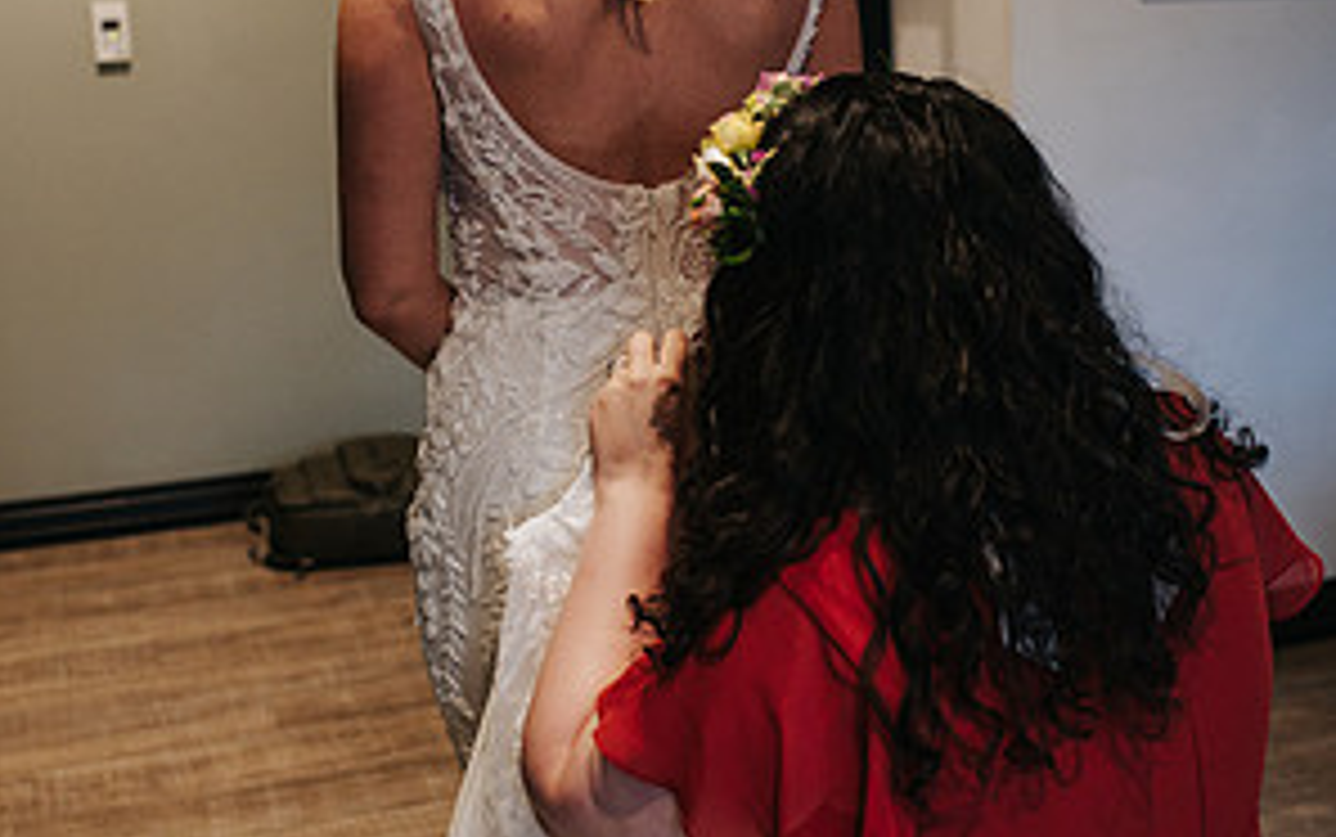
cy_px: 306
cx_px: 668
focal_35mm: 54
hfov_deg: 37.5
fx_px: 1967
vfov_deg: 23.9
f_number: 2.8
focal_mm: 35
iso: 800
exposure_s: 1/250
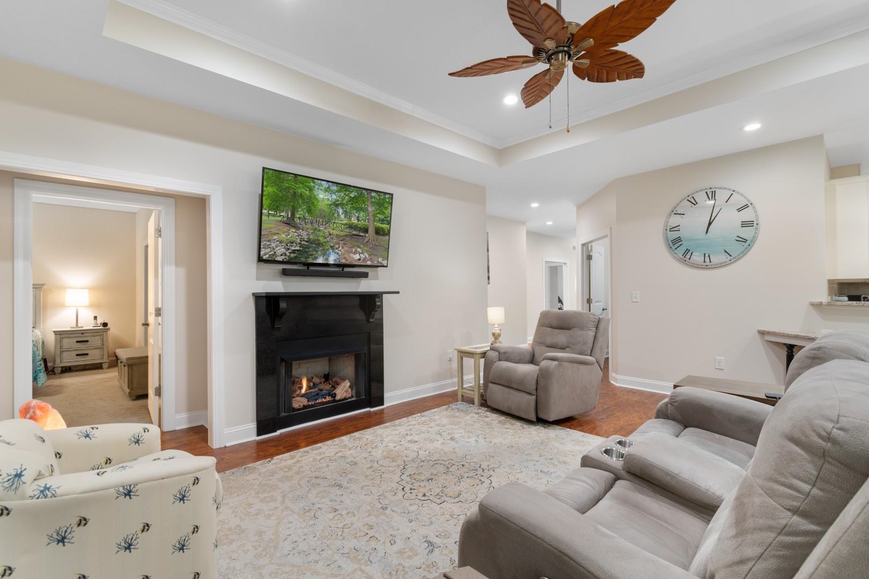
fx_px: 386
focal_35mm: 16
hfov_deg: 96.7
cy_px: 290
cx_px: 434
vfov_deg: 73.7
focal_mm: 11
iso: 100
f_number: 4.8
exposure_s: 1/4
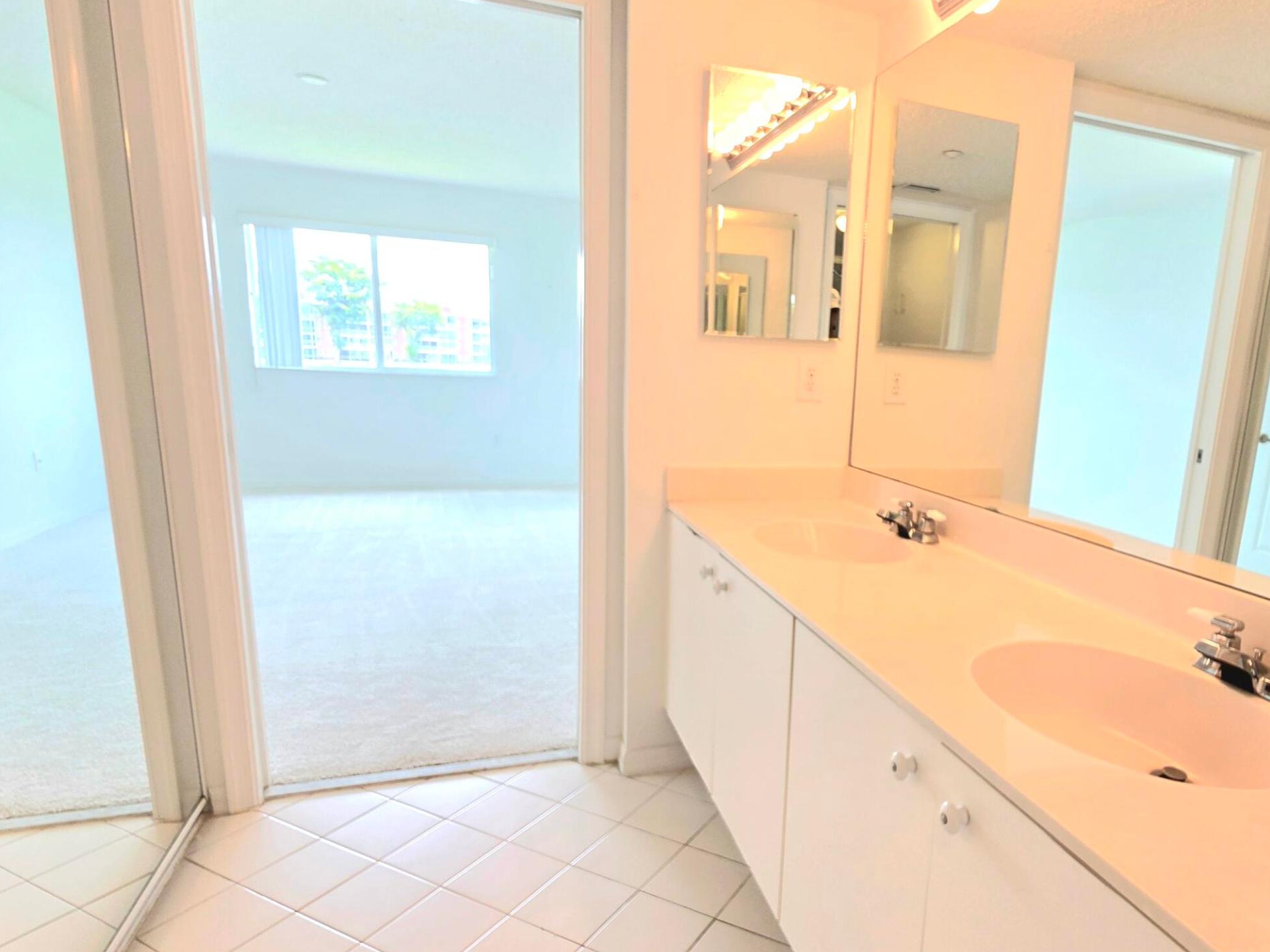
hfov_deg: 80.1
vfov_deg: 65.7
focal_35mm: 20
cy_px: 535
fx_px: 734
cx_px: 799
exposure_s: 1/120
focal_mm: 2.2
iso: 40
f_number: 1.9
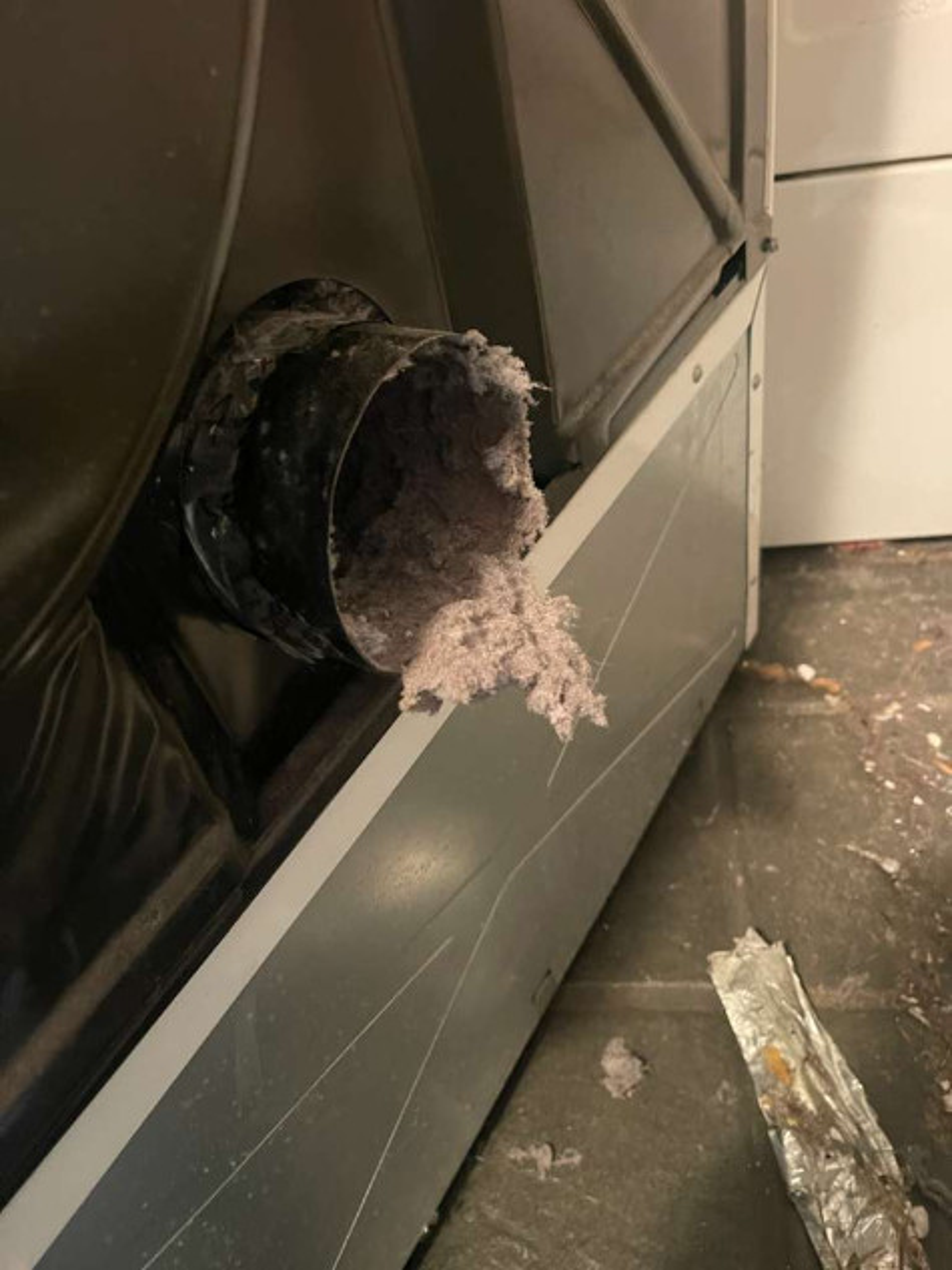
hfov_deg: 53.1
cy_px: 635
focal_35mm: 26
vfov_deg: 67.3
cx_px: 476
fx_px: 953
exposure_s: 1/121
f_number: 1.8
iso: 50
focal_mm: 4.2
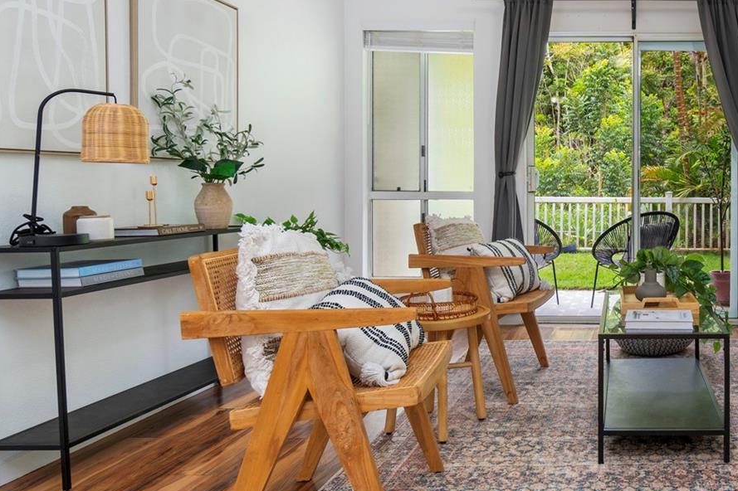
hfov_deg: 58.7
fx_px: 553
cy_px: 175
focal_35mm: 27
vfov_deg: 47.3
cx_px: 649
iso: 200
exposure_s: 1/30
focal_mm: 10
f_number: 8
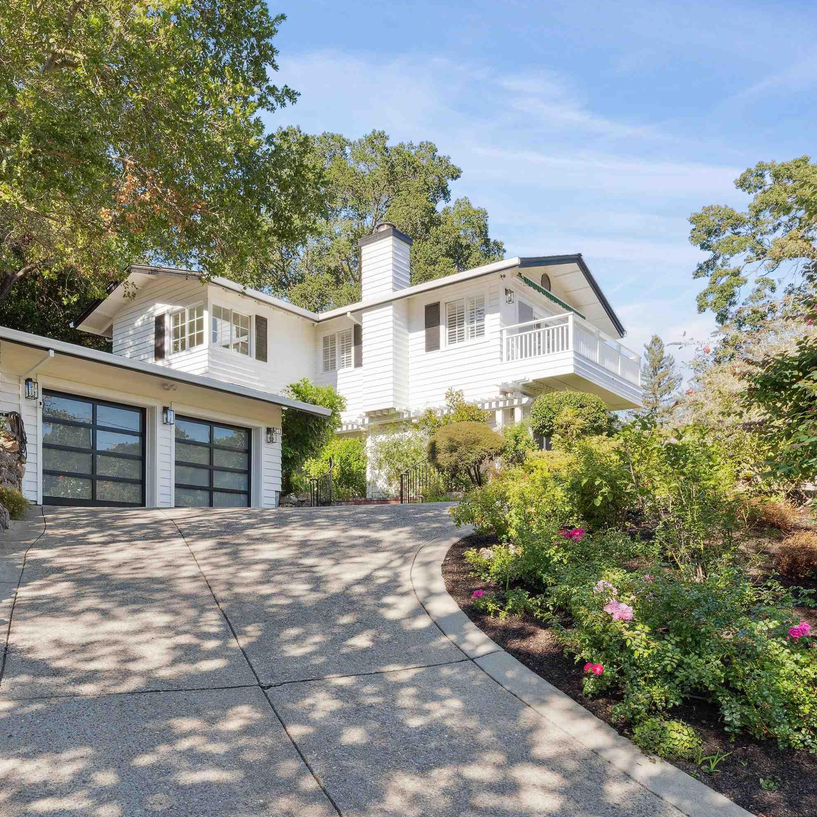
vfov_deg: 62.9
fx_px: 668
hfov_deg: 61.8
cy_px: 420
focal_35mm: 25
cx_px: 290
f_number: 11
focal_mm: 19
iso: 200
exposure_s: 1/20
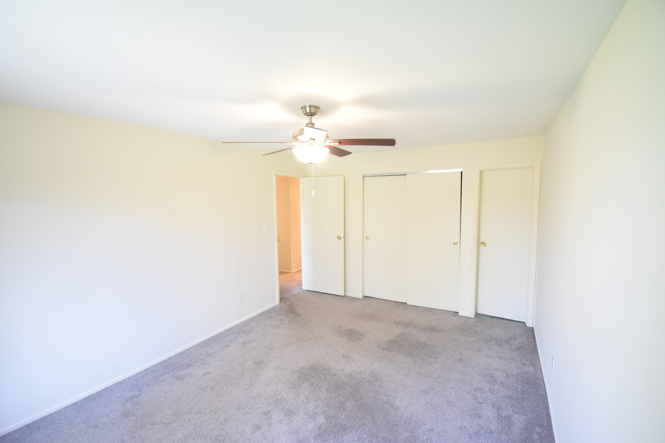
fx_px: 277
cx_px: 332
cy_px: 222
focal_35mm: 15
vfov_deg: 77.3
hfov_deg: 100.4
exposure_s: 1/40
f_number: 4.5
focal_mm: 10
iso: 1250
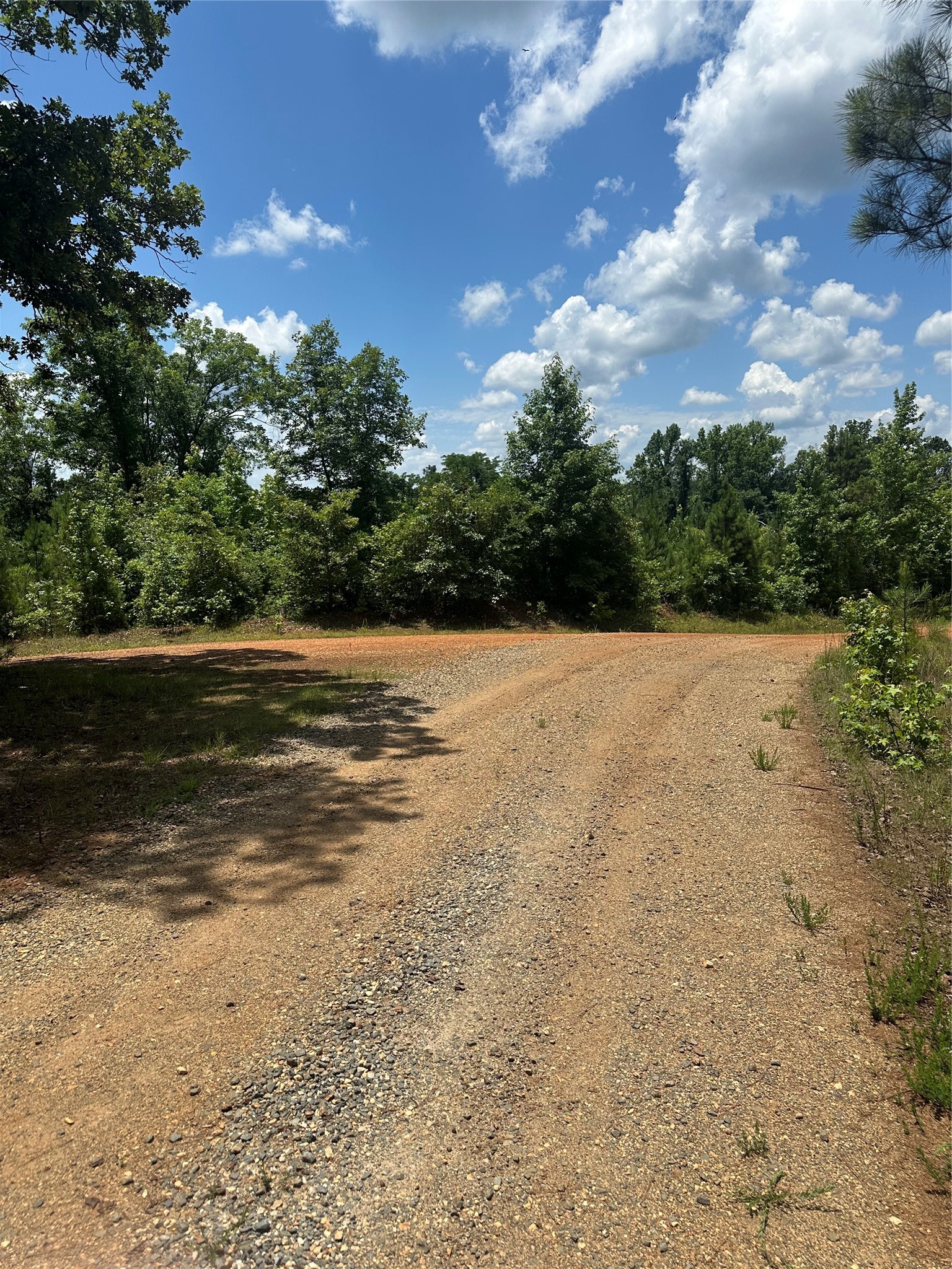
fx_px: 880
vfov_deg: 71.6
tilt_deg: -7.2
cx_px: 476
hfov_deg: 56.8
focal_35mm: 24
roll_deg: +1.4
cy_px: 634
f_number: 1.78
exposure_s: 1/6623
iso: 80
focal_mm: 6.86
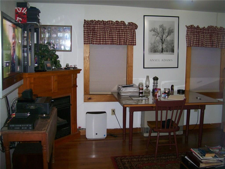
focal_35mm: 36
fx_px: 234
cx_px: 112
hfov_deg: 51.4
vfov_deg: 39.7
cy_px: 84
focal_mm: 6
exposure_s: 1/32
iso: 140
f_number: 2.7
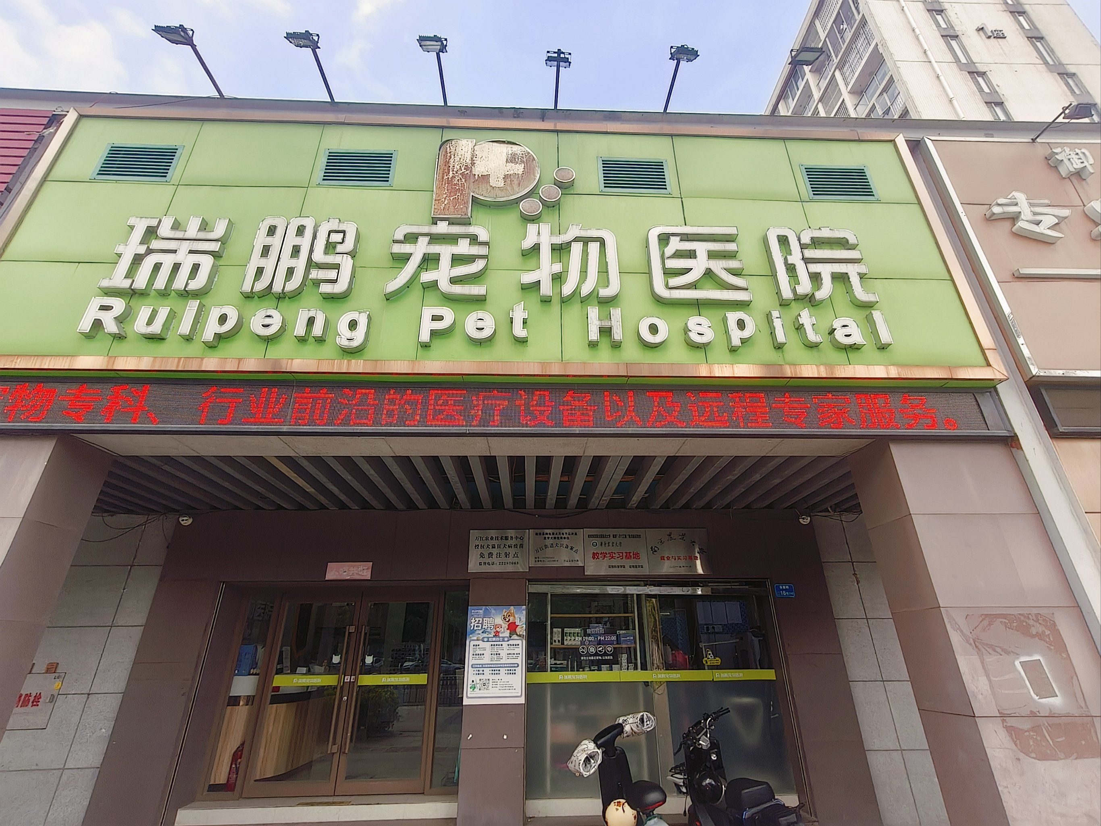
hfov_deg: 94.5
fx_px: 509
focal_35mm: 16
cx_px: 550
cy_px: 413
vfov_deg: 78.1
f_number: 2.2
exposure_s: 1/625
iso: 50
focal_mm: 1.68
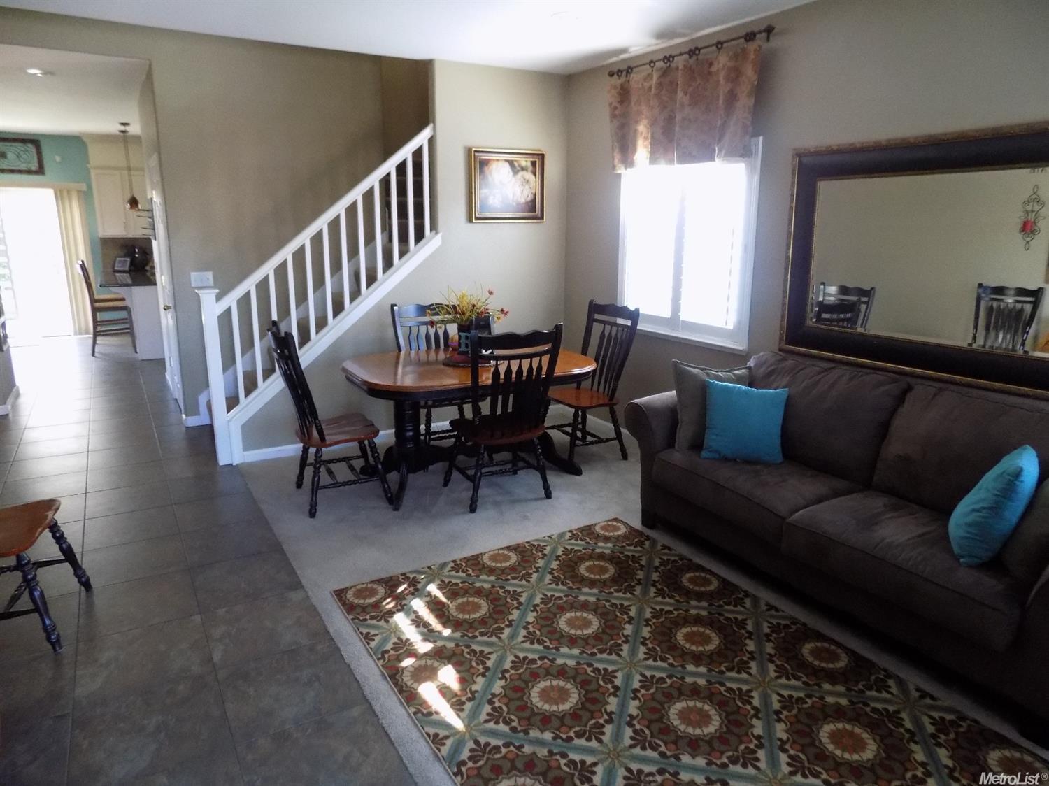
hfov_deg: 73.9
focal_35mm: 23
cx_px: 524
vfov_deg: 58.9
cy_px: 393
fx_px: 697
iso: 400
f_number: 3.1
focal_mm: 4
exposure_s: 1/25
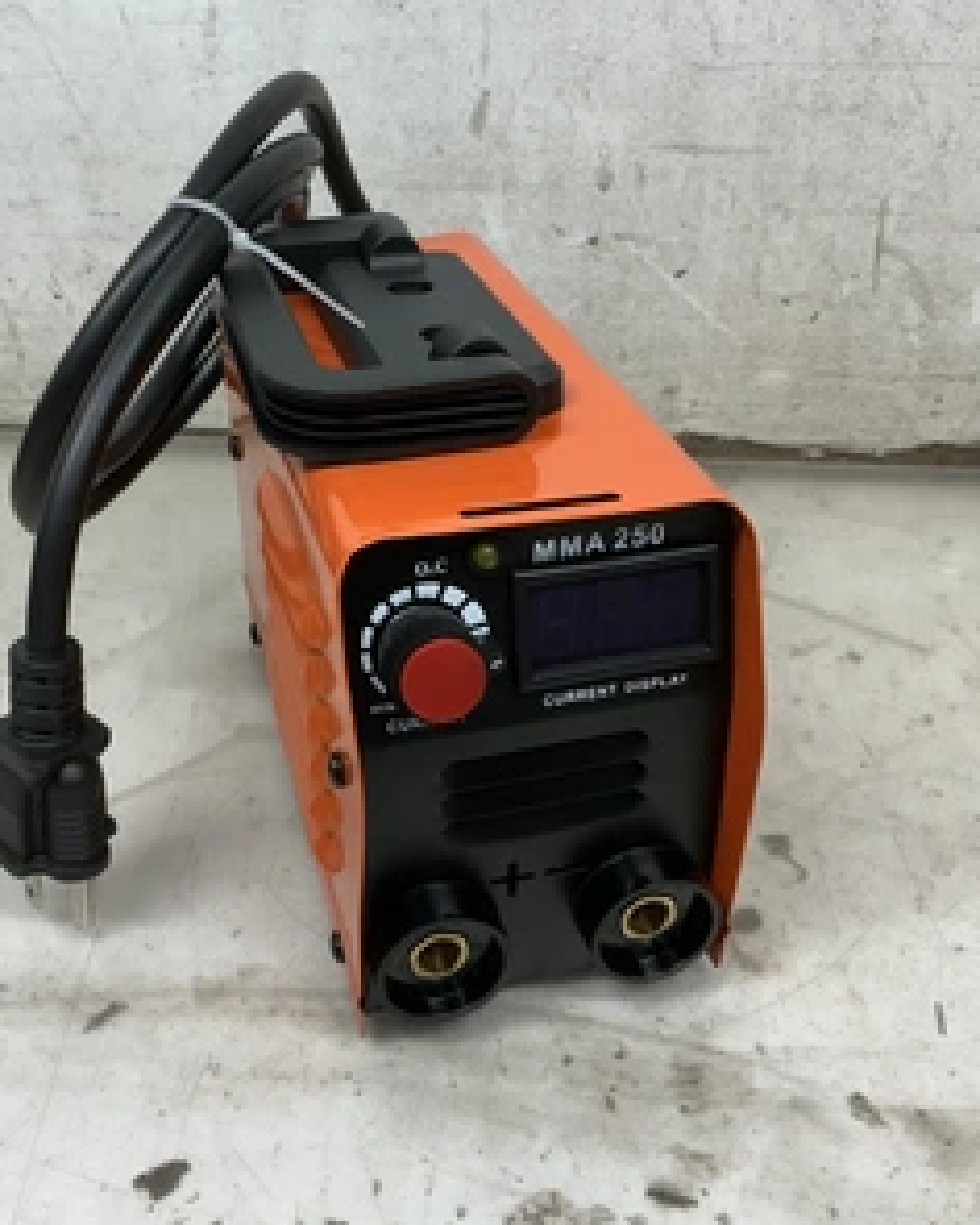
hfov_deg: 40.1
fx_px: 1341
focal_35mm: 37
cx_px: 432
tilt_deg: -32.2
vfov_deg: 49.1
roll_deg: +1.7
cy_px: 610
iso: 50
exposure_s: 1/120
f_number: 1.8
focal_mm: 3
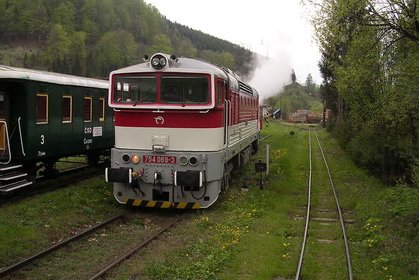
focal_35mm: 40
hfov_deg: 48.4
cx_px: 210
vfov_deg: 33.4
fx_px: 466
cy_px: 151
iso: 100
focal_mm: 5.8
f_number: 2.8
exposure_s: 1/324
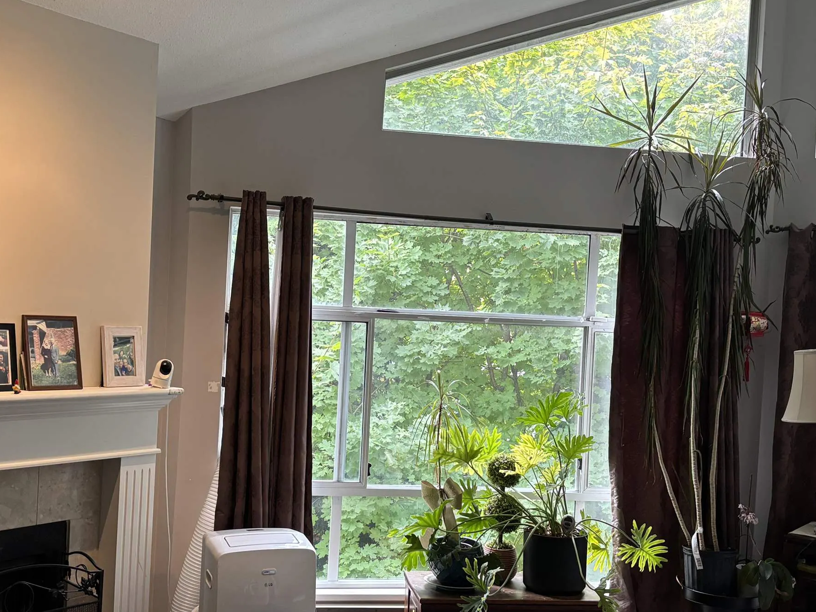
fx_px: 1061
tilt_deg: -1.3
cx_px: 394
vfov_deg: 32.1
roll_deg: -3.3
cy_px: 344
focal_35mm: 45
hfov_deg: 42.1
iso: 125
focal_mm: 5.96
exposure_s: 1/120
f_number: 1.6
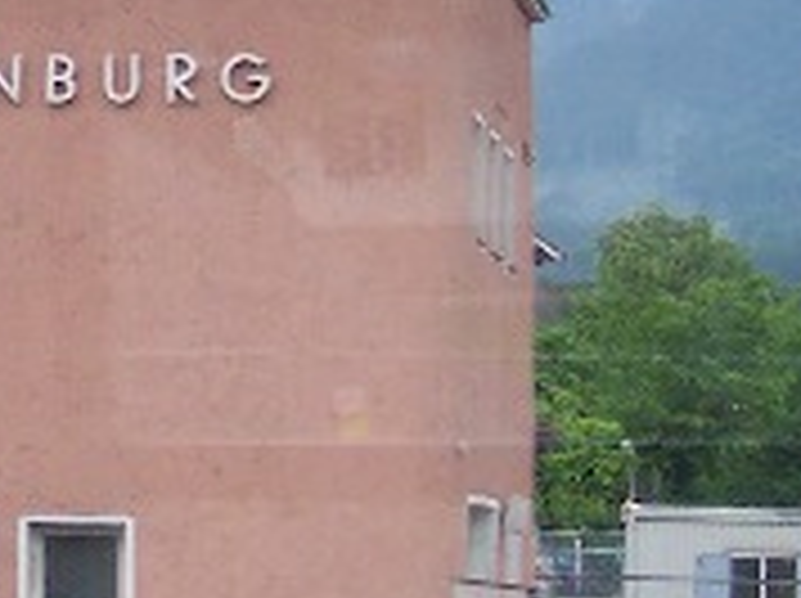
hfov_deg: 11.4
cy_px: 4
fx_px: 3952
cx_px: -135
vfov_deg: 8.6
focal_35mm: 171
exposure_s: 1/250
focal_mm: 8
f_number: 2.8
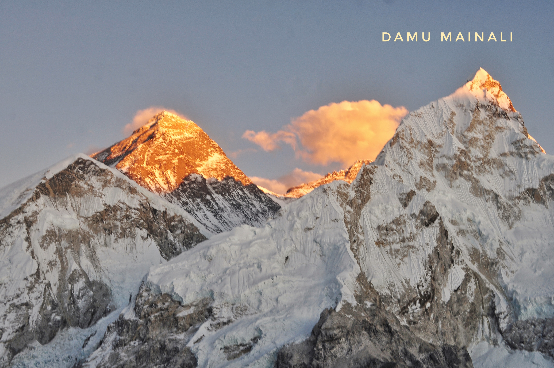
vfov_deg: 28.0
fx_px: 738
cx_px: 277
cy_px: 184
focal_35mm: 48
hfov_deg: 41.2
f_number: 7.1
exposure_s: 1/30
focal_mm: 32
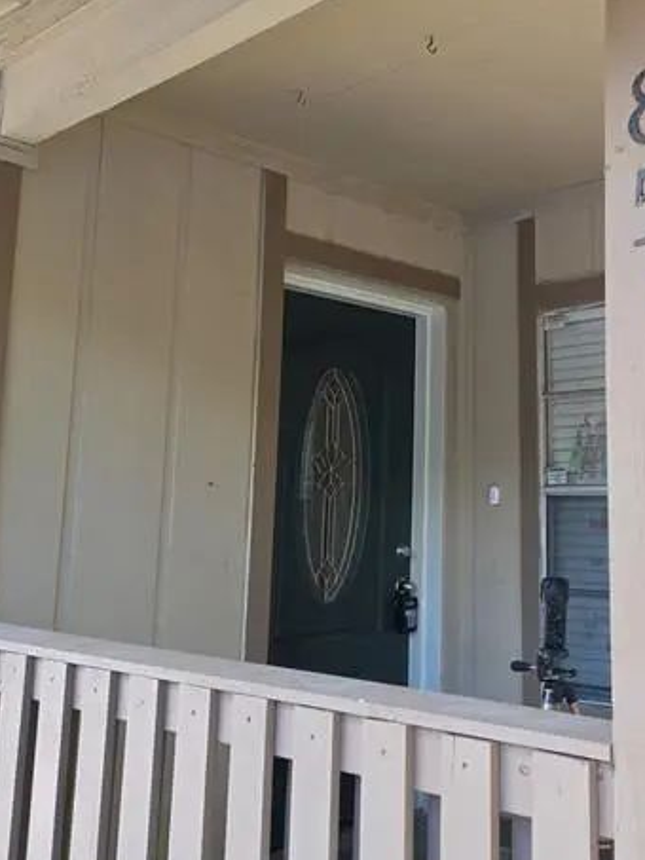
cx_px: 508
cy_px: 330
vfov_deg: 47.5
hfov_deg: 35.7
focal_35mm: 39
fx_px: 968
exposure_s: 1/180
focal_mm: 6.25
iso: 64
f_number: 1.7
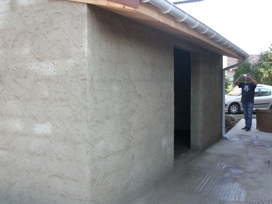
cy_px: 102
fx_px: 283
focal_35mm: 36
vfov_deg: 39.7
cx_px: 136
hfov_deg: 51.4
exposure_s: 1/200
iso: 100
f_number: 2.9
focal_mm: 6.3
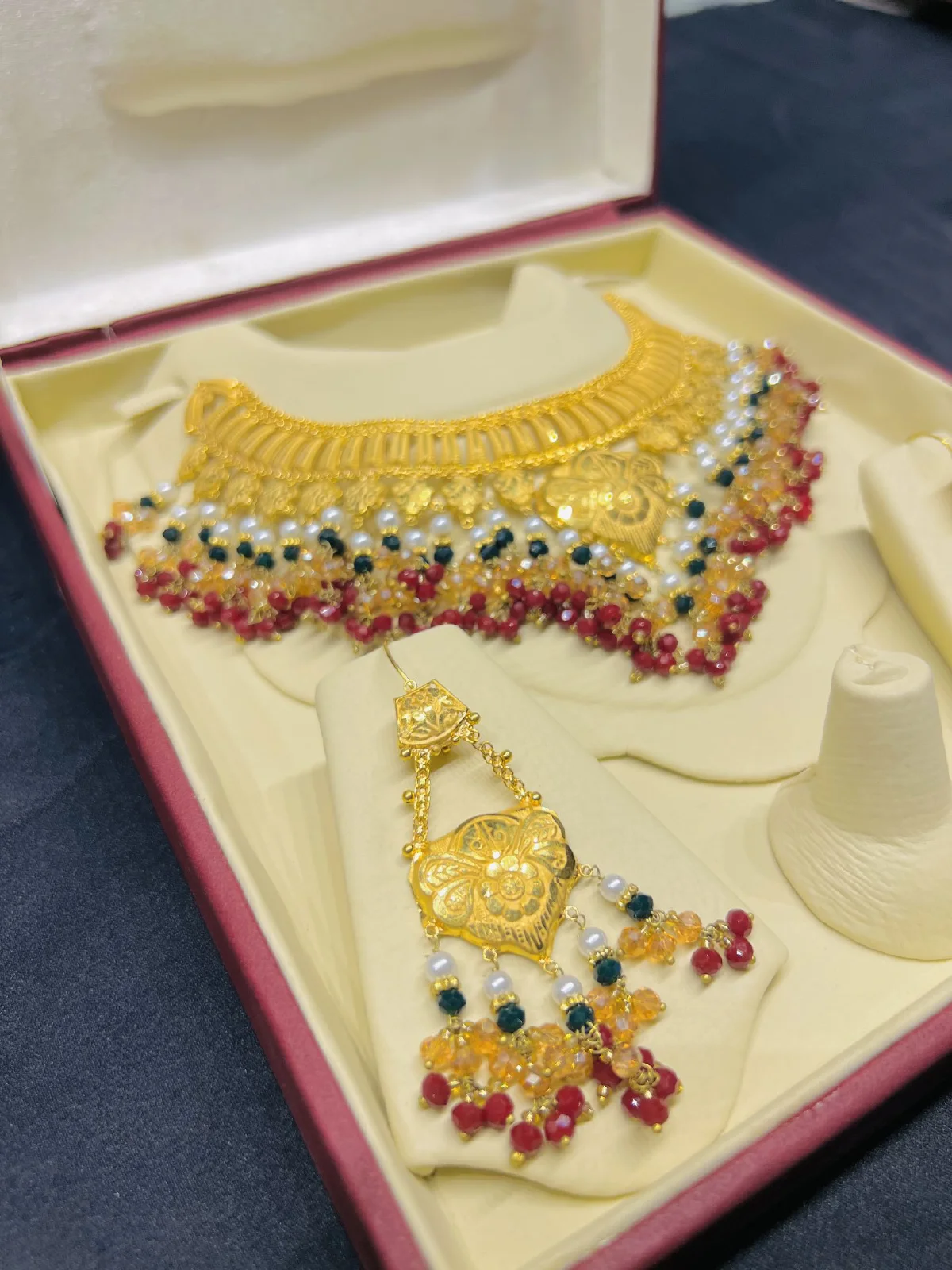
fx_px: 953
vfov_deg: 67.3
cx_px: 476
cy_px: 635
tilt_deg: -45.0
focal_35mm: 26
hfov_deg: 53.1
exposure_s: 1/123
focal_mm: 5.7
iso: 32
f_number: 1.5
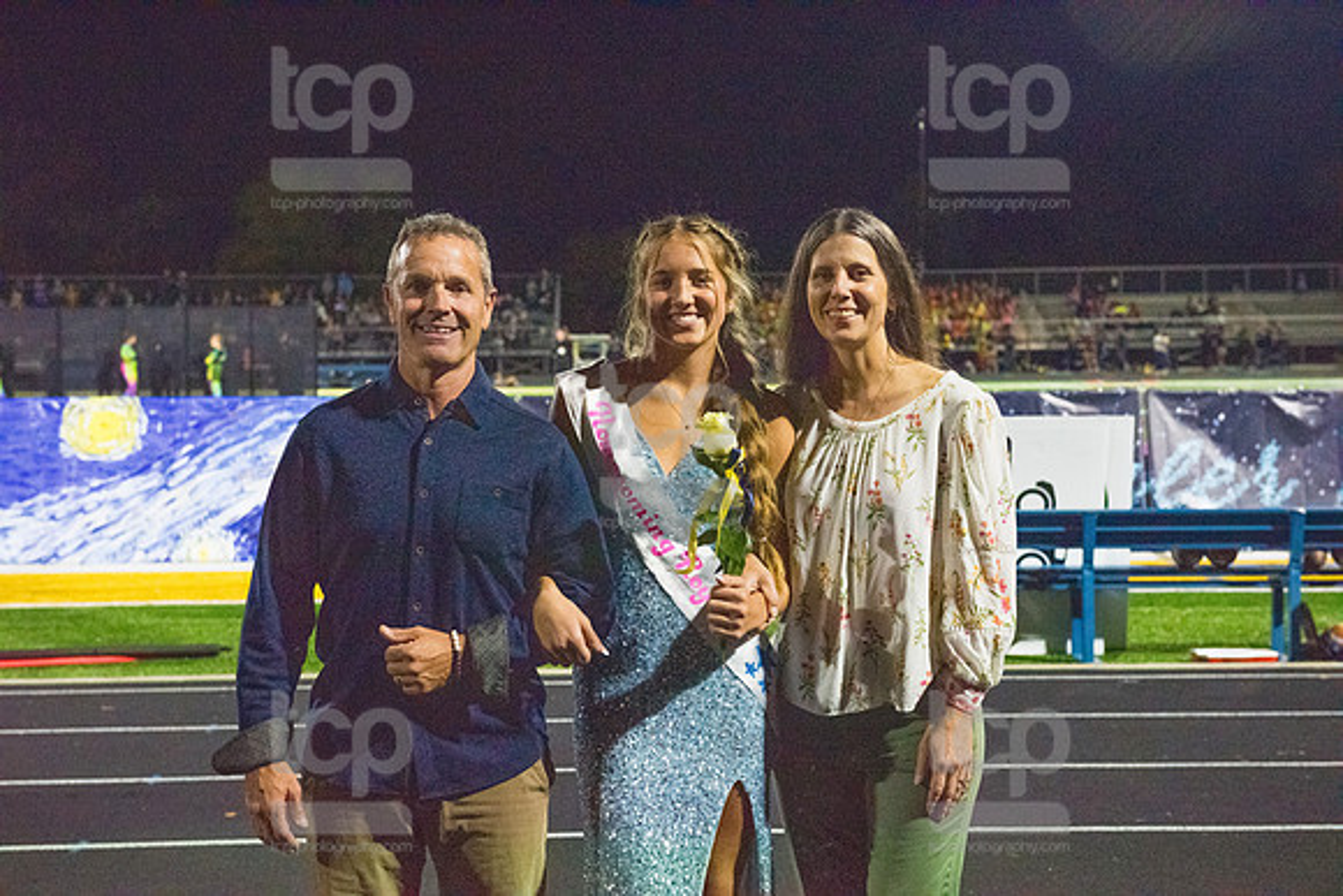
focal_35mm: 58
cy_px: 448
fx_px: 2164
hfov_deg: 34.5
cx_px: 672
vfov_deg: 23.4
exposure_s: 1/500
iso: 8000
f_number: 5
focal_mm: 58
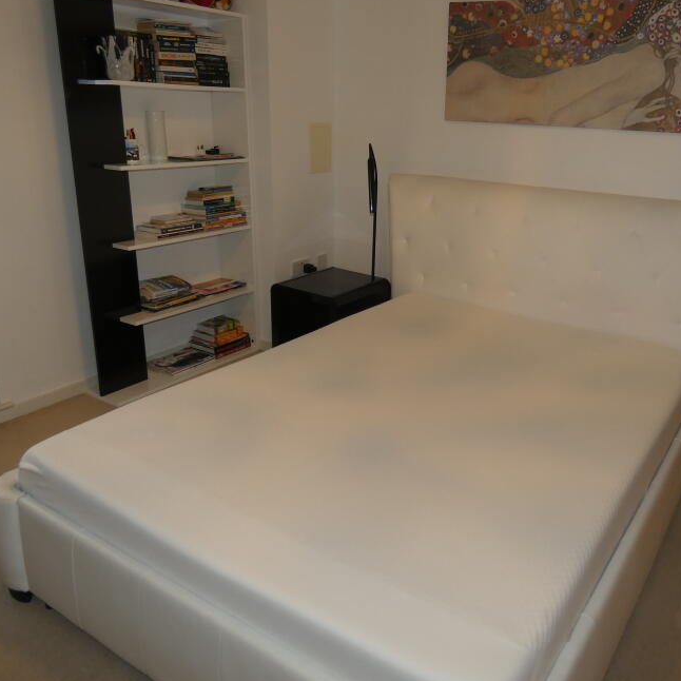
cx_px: 433
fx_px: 623
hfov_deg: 56.5
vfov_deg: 57.1
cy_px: 296
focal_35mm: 28
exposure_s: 1/60
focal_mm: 3.6
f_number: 2.8
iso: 80
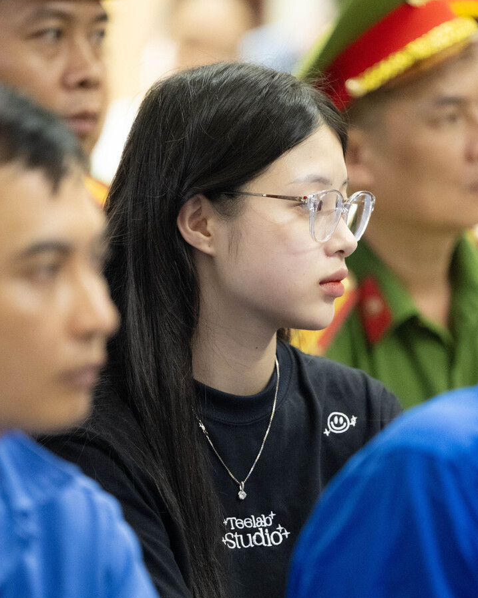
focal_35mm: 314
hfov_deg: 4.9
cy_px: 336
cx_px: 240
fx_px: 5553
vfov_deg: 6.2
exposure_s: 1/200
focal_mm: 185
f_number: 2.8
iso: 6400
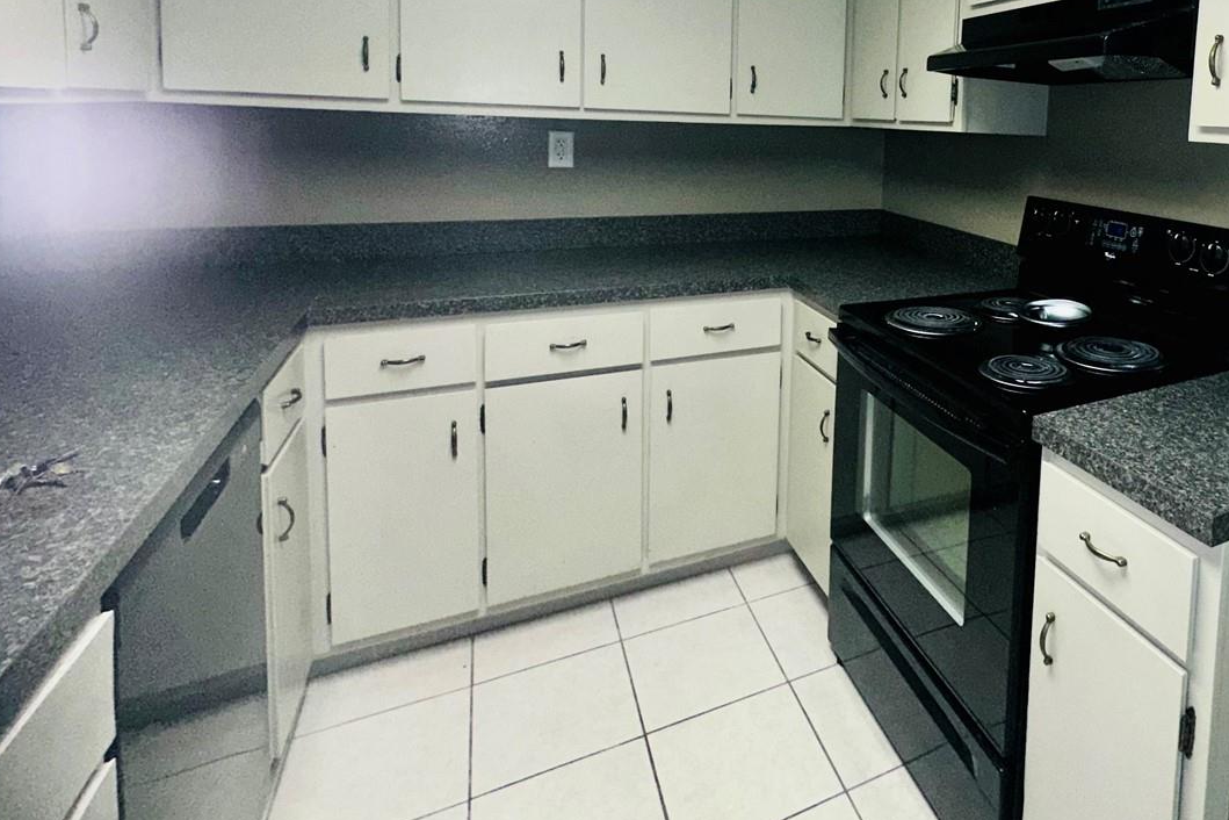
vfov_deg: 54.0
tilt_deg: -4.2
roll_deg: -1.9
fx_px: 751
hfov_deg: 73.2
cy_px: 185
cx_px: 918
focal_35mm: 22
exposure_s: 1/60
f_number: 2.2
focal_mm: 2.22
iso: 125
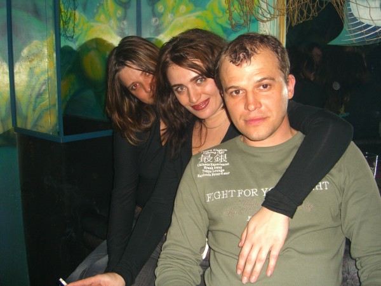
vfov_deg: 37.7
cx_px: 190
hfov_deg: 49.0
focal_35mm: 38
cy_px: 143
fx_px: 418
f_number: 2.8
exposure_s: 1/60
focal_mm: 7.9
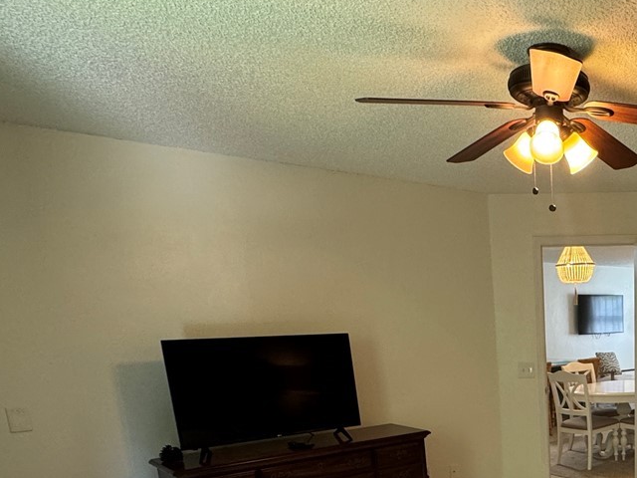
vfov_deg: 36.8
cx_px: 597
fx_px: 644
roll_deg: +1.2
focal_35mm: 35
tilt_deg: -13.6
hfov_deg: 46.4
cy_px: 472
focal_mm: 2.22
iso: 200
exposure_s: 1/60
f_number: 2.2
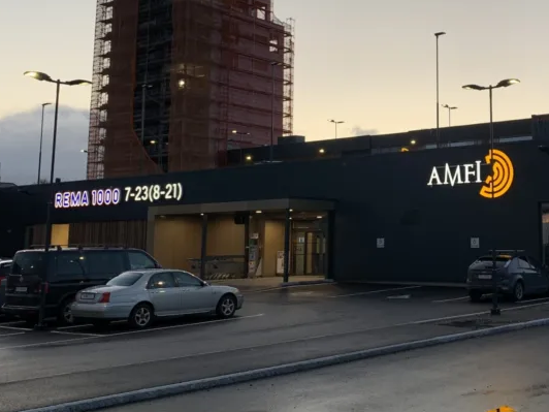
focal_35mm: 50
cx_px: 410
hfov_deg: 37.3
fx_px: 793
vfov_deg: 28.9
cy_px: 132
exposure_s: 1/122
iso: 32
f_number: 1.8
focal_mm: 4.25
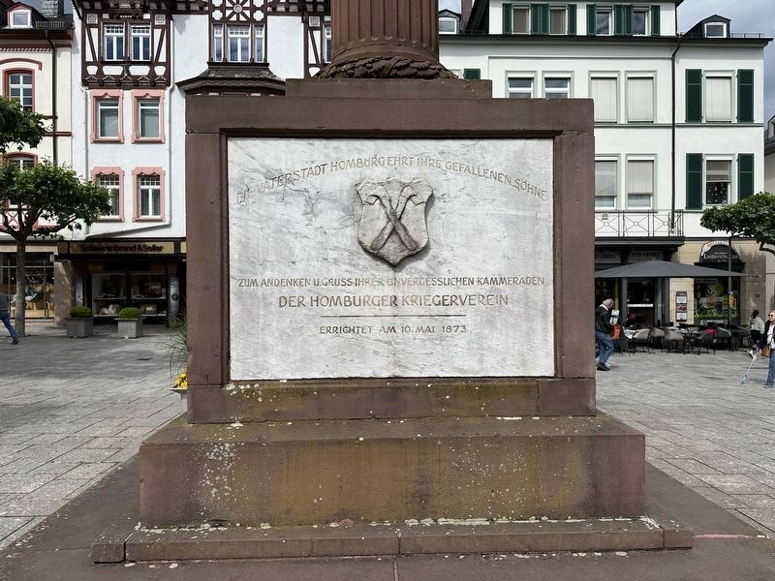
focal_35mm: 24
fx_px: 537
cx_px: 388
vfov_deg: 56.8
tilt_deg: -0.6
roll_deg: -0.4
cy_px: 290
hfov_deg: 71.6
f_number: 1.78
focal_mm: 6.86
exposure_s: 1/7576
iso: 80
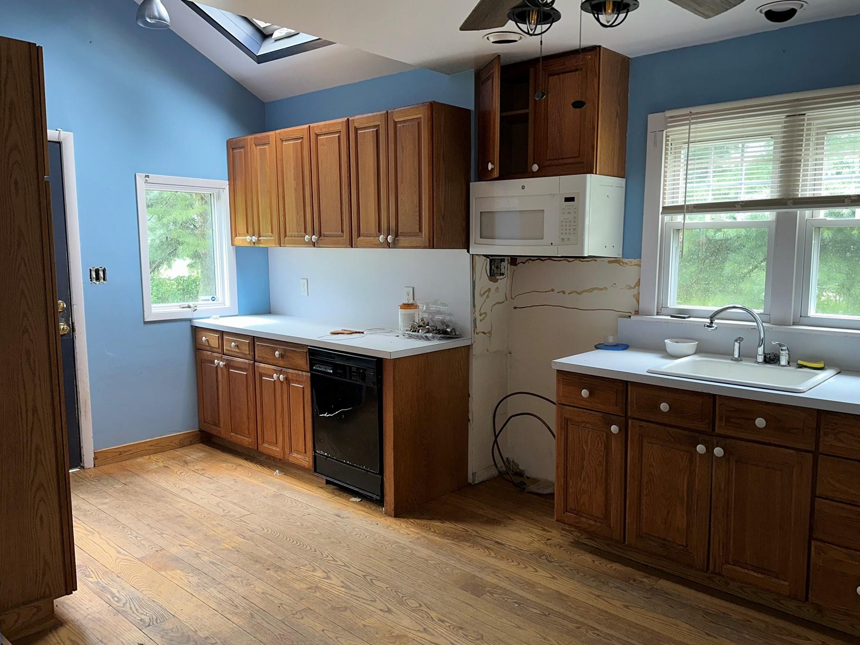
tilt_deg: -7.7
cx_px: 462
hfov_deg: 65.2
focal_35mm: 27
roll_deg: -0.8
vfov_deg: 51.3
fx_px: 671
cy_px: 344
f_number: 1.78
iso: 50
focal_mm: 6.86
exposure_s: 1/24
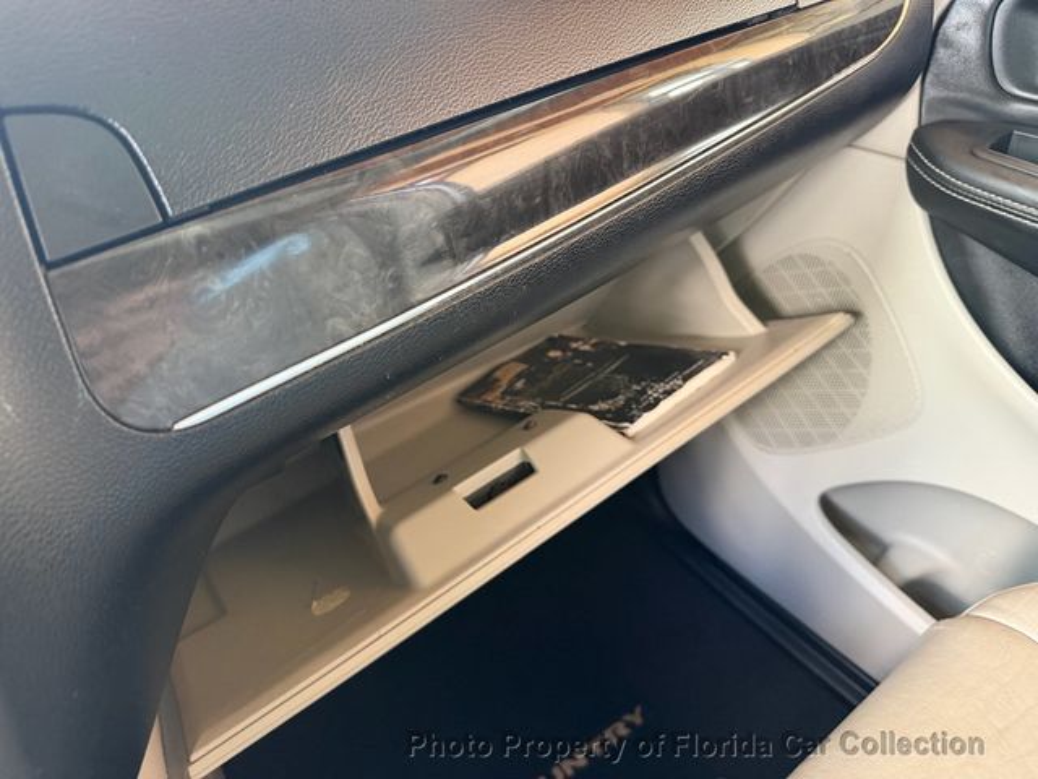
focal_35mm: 24
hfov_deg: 71.6
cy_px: 390
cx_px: 519
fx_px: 720
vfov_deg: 56.8
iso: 320
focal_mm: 6.76
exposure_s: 1/60
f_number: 1.78
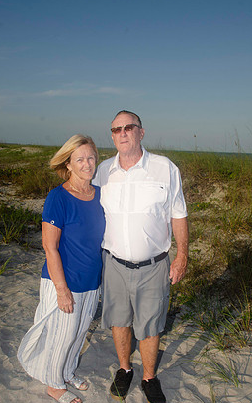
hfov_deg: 34.4
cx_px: 109
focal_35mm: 37
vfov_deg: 52.7
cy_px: 217
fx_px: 407
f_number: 10
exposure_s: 1/250
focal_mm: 22
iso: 100
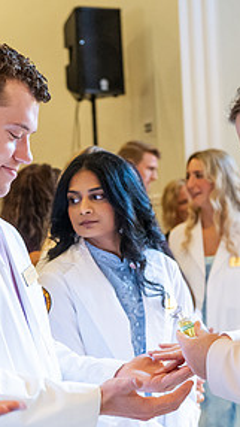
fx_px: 961
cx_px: -13
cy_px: 253
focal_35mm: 85
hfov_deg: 14.0
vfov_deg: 25.0
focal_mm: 40
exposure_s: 1/200
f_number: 3.2
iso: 3200
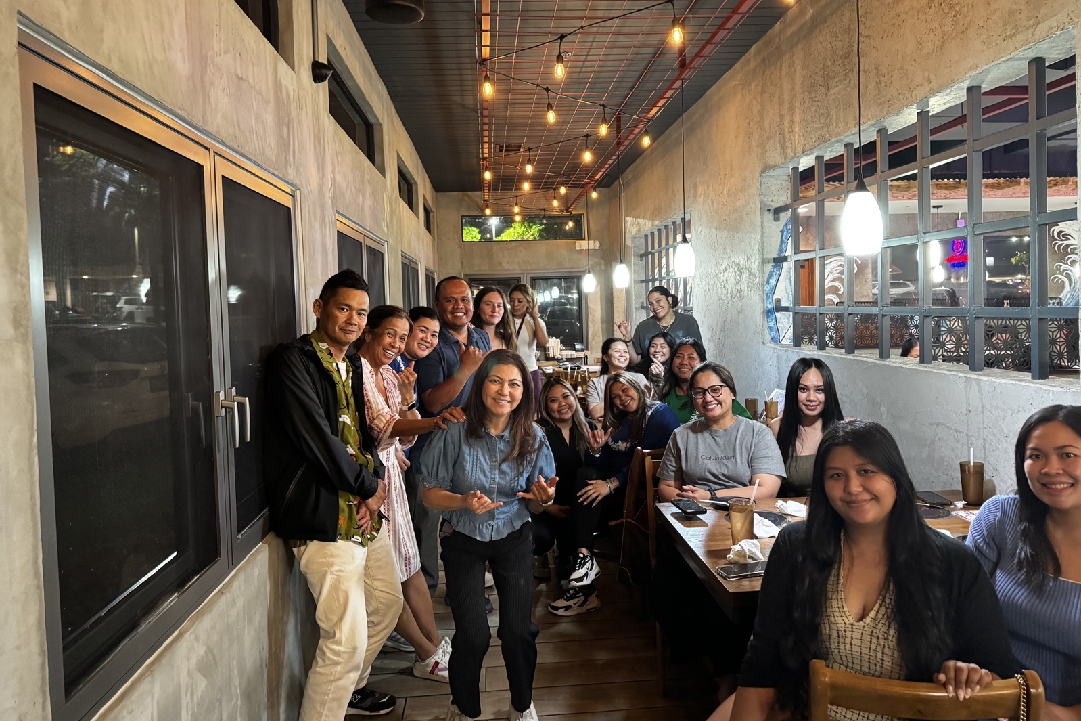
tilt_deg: -1.9
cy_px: 320
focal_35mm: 25
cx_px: 540
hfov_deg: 71.5
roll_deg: +2.1
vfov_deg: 51.2
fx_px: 751
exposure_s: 1/30
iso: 800
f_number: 1.78
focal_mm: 6.76
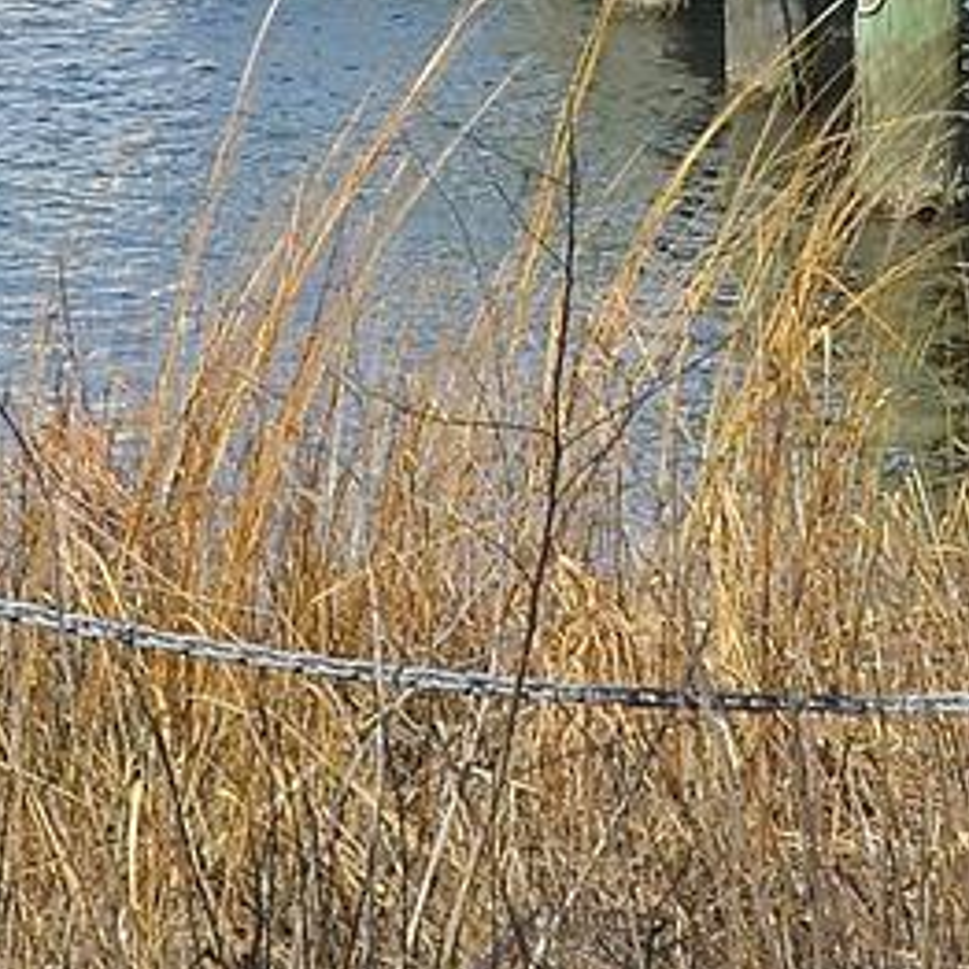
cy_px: -396
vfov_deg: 7.2
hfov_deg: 7.3
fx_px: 7569
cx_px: 921
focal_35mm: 239
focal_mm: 24
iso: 100
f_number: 9
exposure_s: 1/320
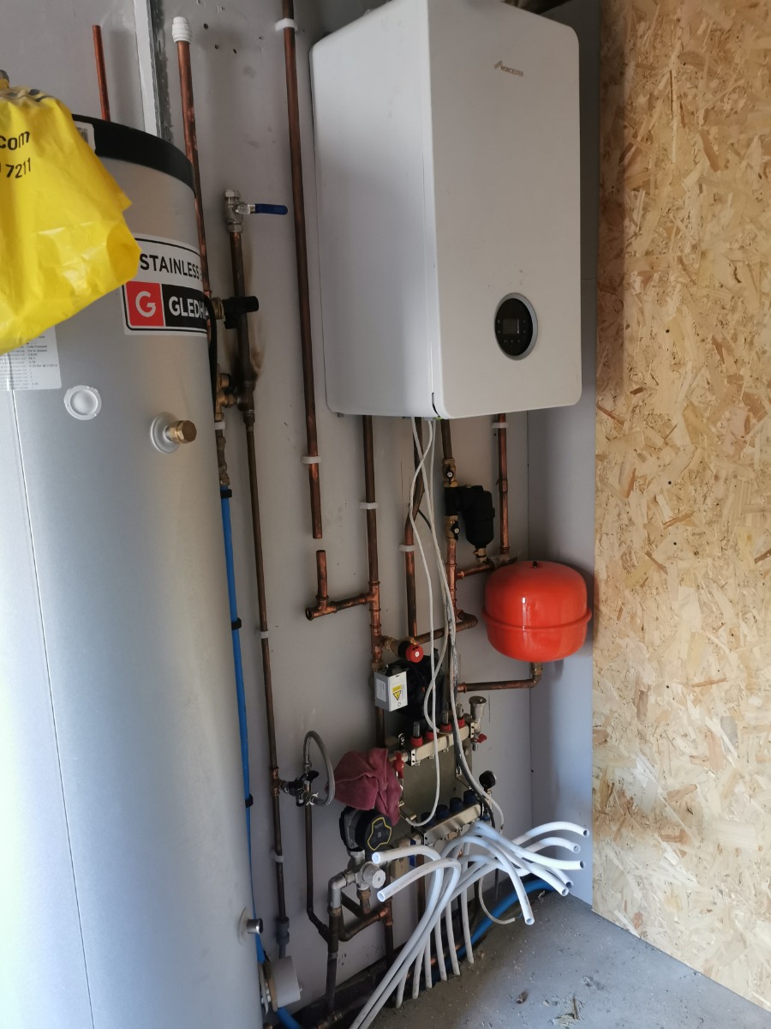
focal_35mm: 27
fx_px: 802
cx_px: 386
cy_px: 514
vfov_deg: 65.3
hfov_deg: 51.4
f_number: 1.6
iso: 400
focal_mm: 5.56
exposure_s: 1/50
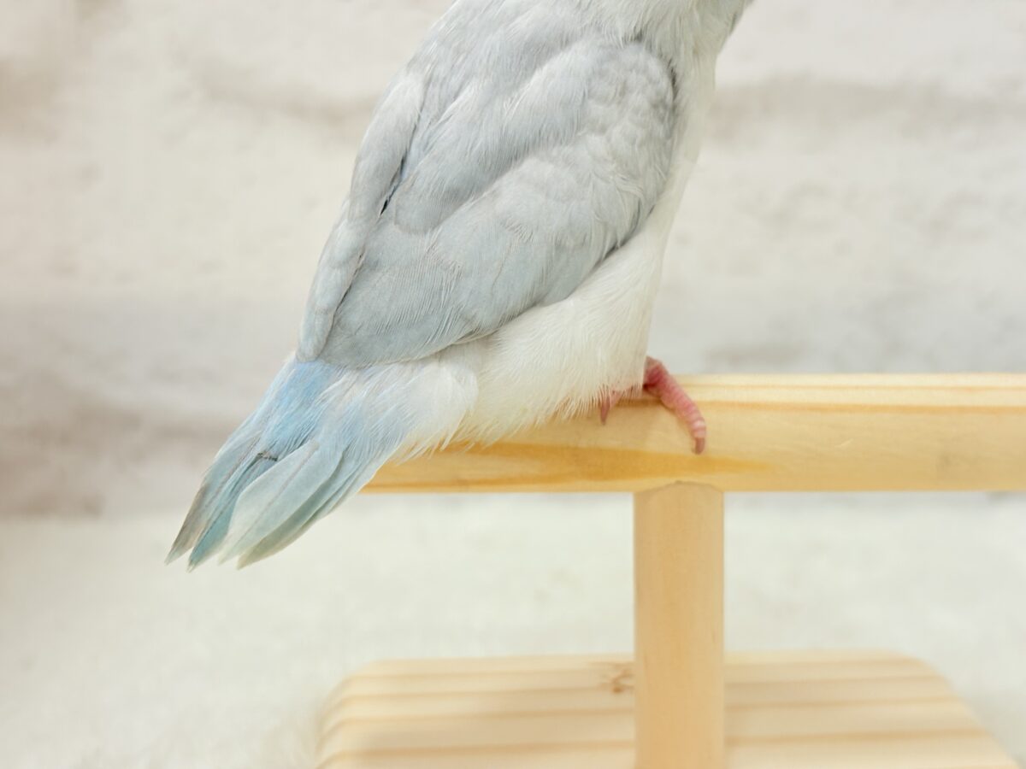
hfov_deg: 36.8
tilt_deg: -12.7
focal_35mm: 52
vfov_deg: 28.0
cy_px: 384
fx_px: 1541
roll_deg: +0.0
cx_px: 513
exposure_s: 1/100
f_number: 1.6
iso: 64
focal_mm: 5.96
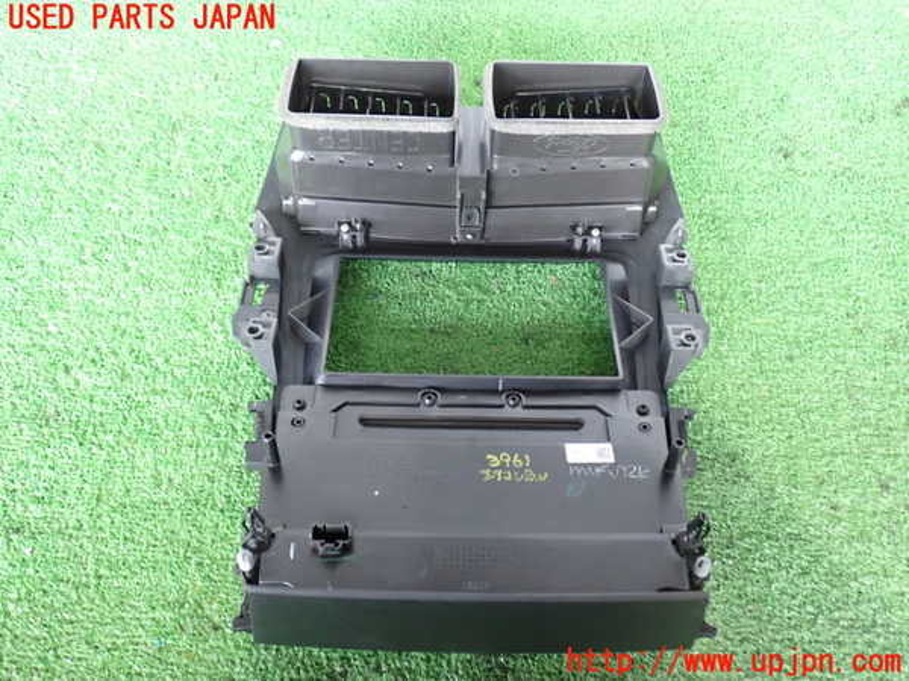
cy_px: 340
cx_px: 454
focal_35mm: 32
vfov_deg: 44.2
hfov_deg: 56.8
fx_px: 840
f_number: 2.4
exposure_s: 1/30
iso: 800
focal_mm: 5.79
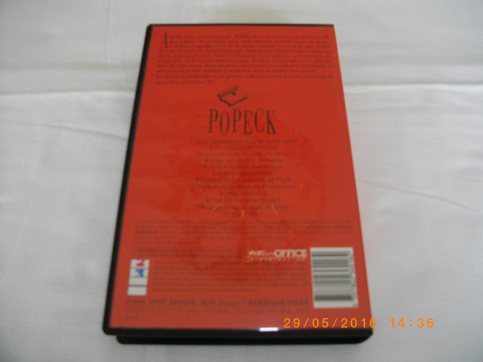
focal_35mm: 32
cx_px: 242
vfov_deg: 44.2
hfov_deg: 56.8
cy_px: 181
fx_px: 446
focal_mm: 5.7
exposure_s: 1/60
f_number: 2.9
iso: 200
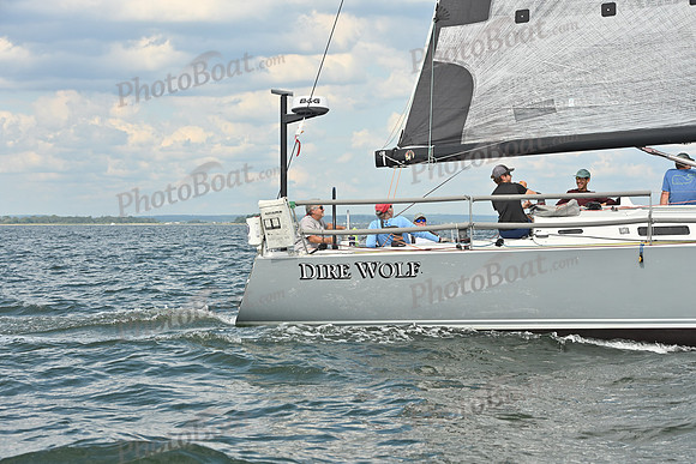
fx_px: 1740
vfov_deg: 15.2
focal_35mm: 90
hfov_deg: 22.6
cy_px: 232
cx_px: 348
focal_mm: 90
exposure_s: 1/1600
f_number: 8
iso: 320
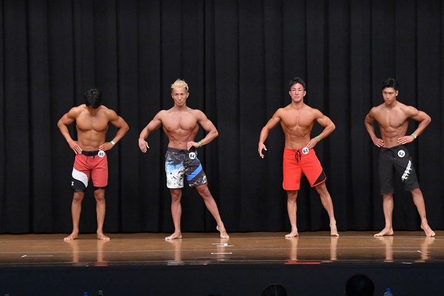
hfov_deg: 13.1
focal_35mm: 157
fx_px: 1936
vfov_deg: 8.7
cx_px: 257
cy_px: 161
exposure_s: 1/400
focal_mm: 90
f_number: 5.6
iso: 8000
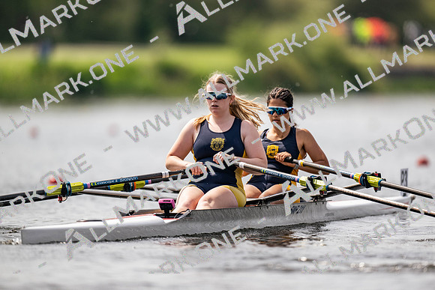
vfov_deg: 2.3
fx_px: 7251
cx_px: 218
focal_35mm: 600
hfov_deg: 3.4
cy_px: 145
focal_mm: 600
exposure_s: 1/2500
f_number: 4
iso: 250
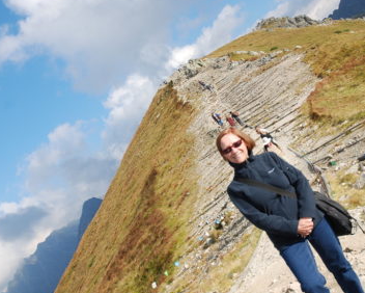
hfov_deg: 38.5
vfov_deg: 31.5
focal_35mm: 48
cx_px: 233
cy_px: 158
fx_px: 519
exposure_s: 1/200
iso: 100
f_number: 7.1
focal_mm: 24
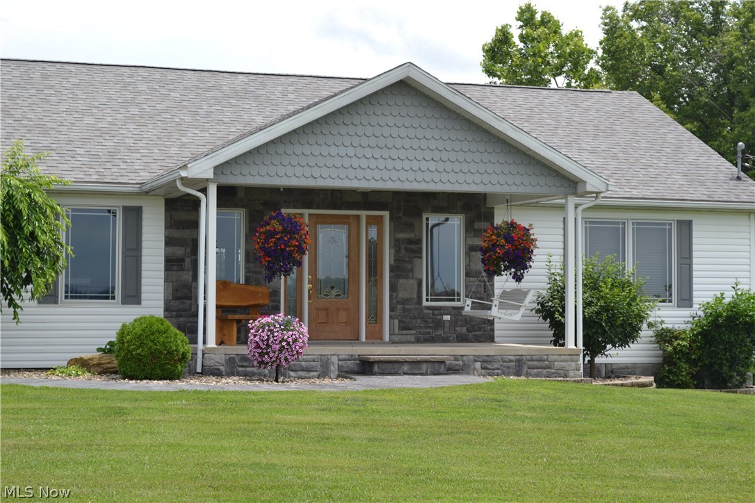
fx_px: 1510
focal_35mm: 72
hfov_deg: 28.1
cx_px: 378
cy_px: 252
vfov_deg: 18.9
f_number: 7.1
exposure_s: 1/200
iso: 100
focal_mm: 48
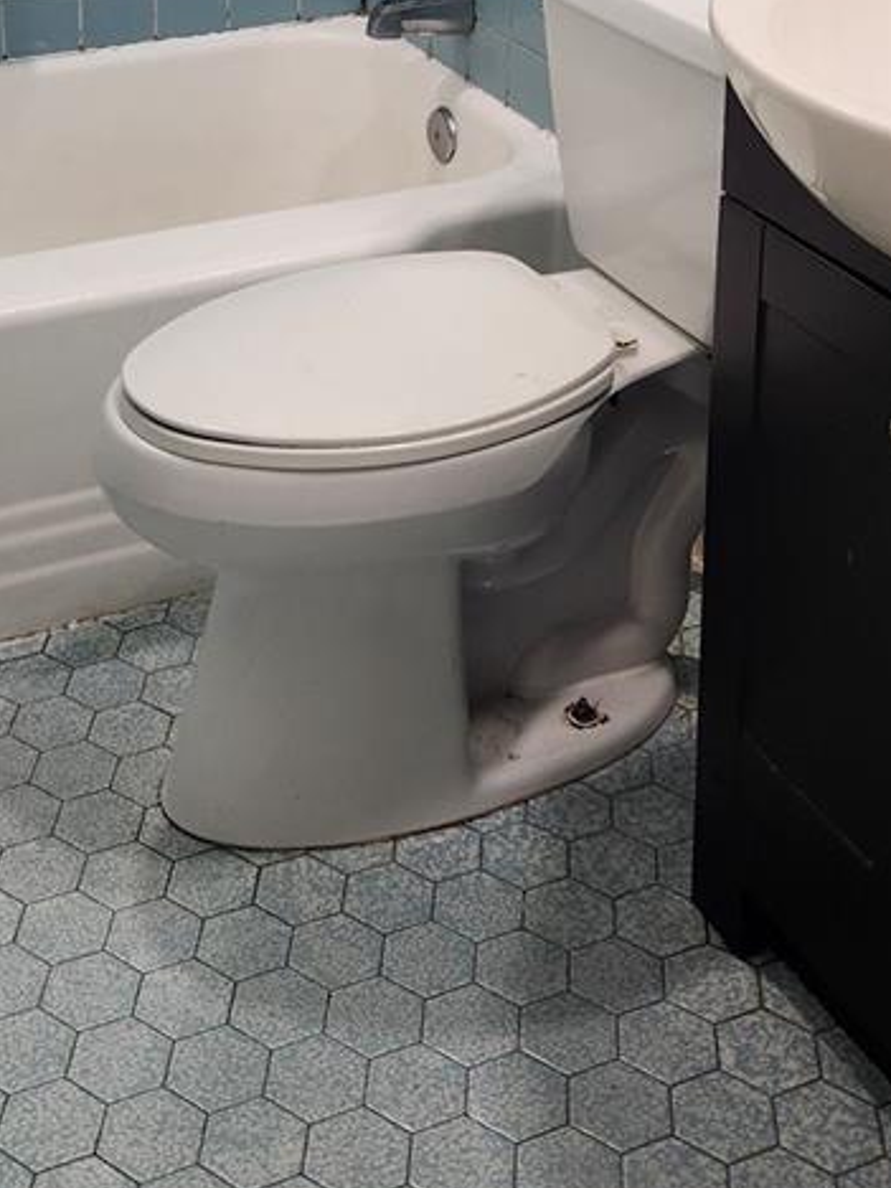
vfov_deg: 30.0
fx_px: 2025
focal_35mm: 59
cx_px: 284
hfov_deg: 24.7
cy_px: -53
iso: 125
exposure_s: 1/180
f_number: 1.8
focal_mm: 5.4
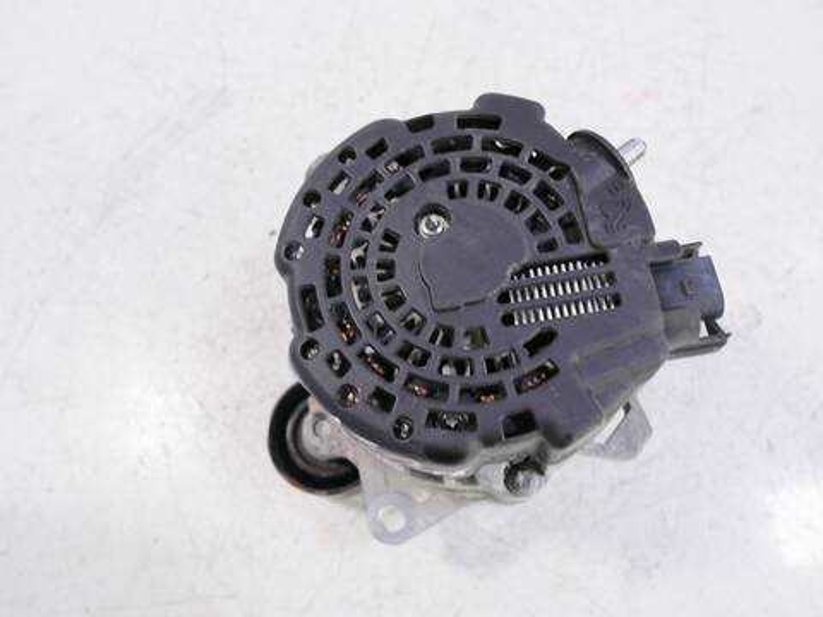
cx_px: 412
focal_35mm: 30
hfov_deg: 60.0
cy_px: 308
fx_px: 713
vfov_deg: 46.8
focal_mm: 15
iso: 250
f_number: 3.7
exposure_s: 1/60
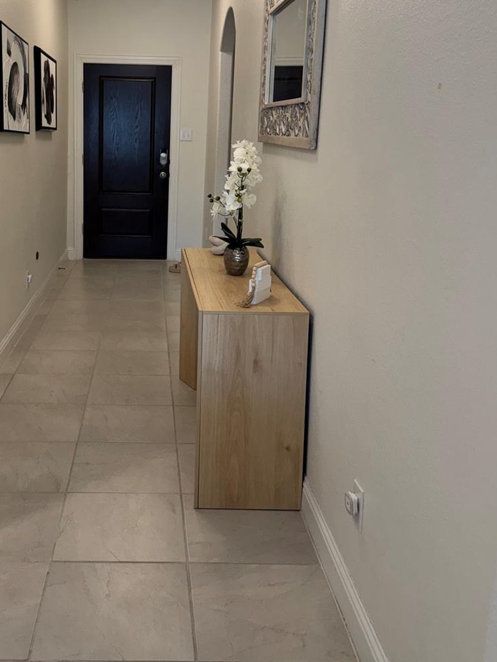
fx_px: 708
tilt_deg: -10.5
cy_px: 254
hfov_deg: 38.1
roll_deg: -1.1
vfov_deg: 49.7
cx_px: 152
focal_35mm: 37
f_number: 1.78
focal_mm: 6.76
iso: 200
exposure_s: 1/120
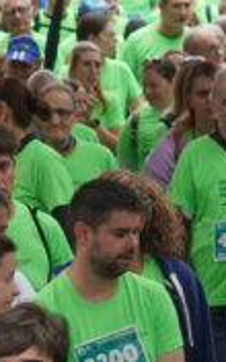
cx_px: 434
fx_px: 8308
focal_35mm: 843
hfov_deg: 1.6
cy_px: 382
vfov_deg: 2.5
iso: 160
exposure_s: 1/160
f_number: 5.6
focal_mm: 76
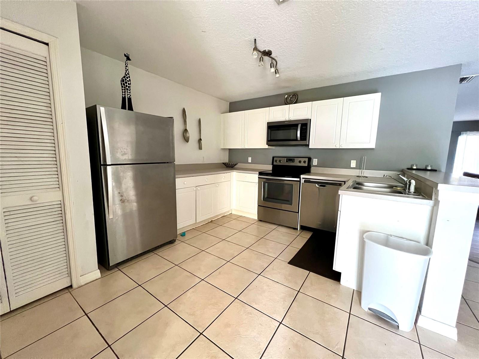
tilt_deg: -7.7
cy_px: 180
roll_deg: -1.1
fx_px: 180
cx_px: 240
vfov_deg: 89.9
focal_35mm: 13
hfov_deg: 106.2
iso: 1000
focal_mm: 1.57
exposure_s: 1/60
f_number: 1.8
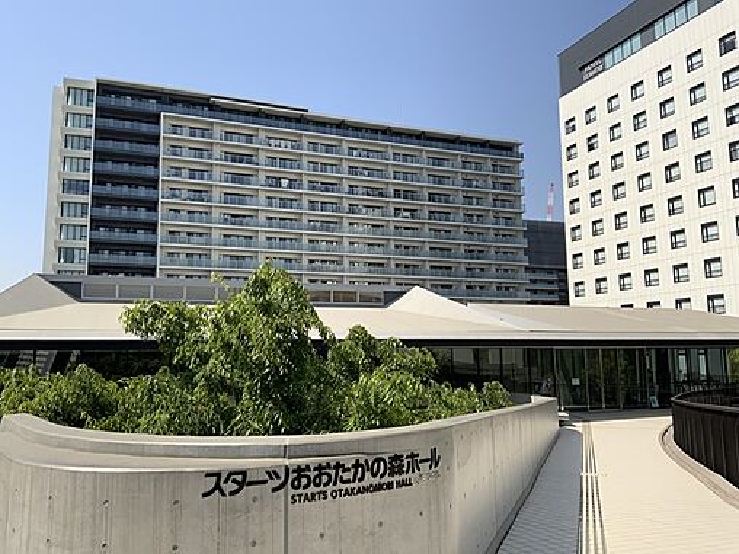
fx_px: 619
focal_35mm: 29
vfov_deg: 48.2
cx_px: 370
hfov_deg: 61.7
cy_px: 277
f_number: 1.8
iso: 20
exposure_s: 1/2227
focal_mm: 3
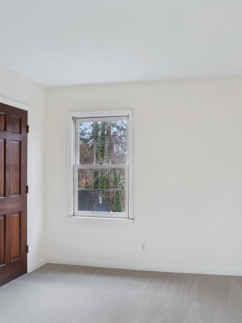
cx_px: 172
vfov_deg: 65.3
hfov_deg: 49.9
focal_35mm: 27
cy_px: 160
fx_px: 252
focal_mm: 18
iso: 400
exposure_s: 1/40
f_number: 8
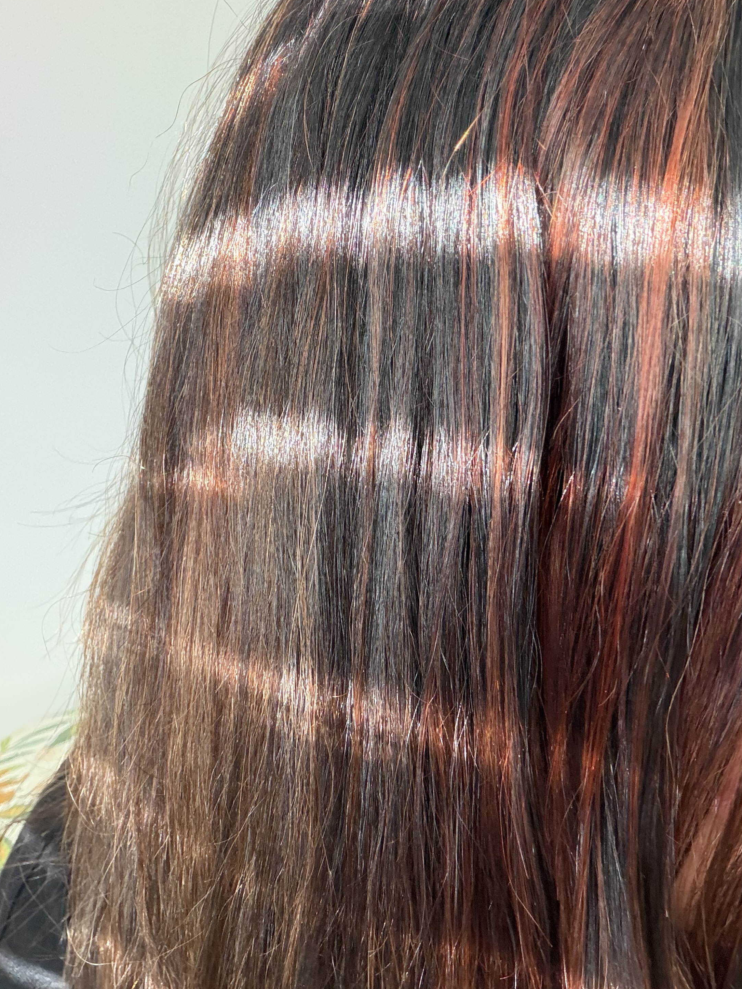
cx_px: 380
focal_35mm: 32
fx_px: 915
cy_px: 484
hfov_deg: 44.2
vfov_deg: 56.8
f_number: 1.9
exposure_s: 1/40
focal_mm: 2.7
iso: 400
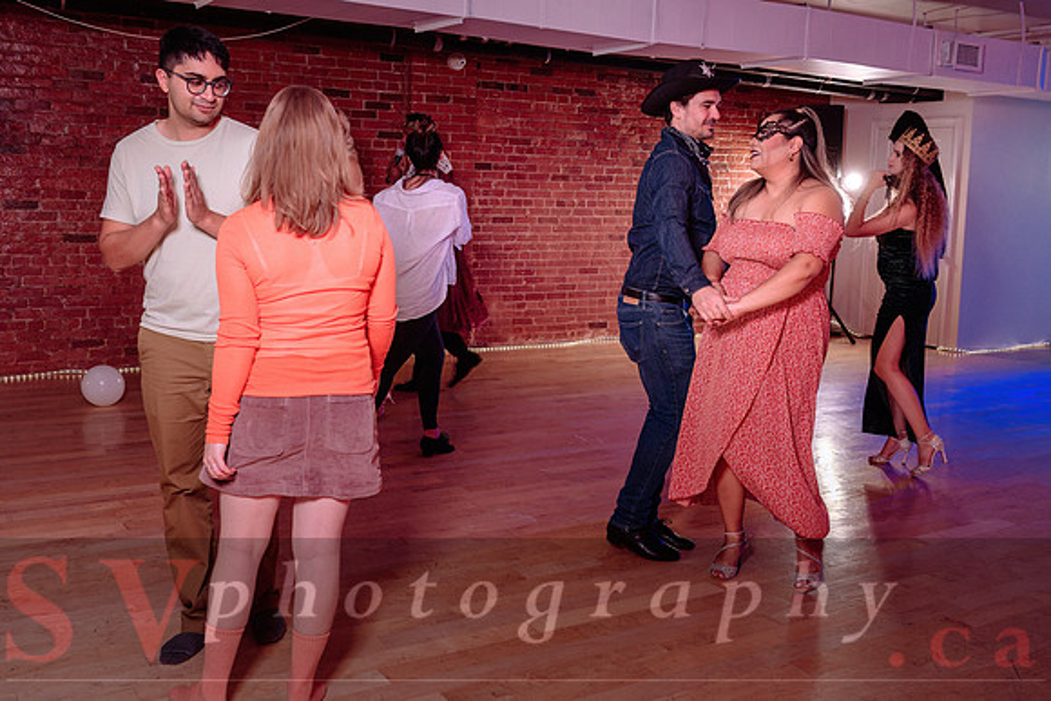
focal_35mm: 37
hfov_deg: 52.3
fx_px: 1069
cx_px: 553
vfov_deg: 36.3
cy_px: 300
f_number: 4.5
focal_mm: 32
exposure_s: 1/100
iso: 800
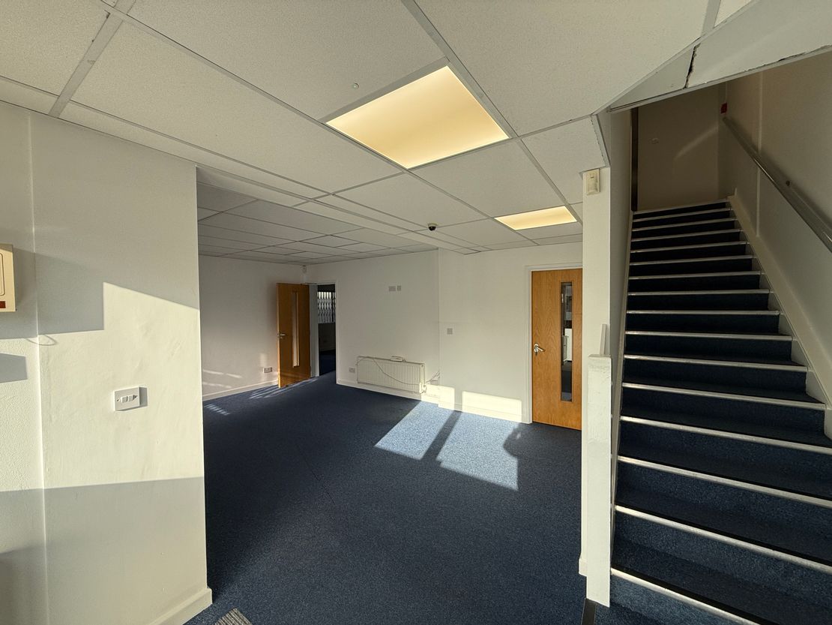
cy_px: 312
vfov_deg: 85.7
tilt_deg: -0.6
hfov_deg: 102.1
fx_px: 337
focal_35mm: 14
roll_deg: +0.6
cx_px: 416
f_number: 2.2
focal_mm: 2.22
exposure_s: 1/498
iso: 64
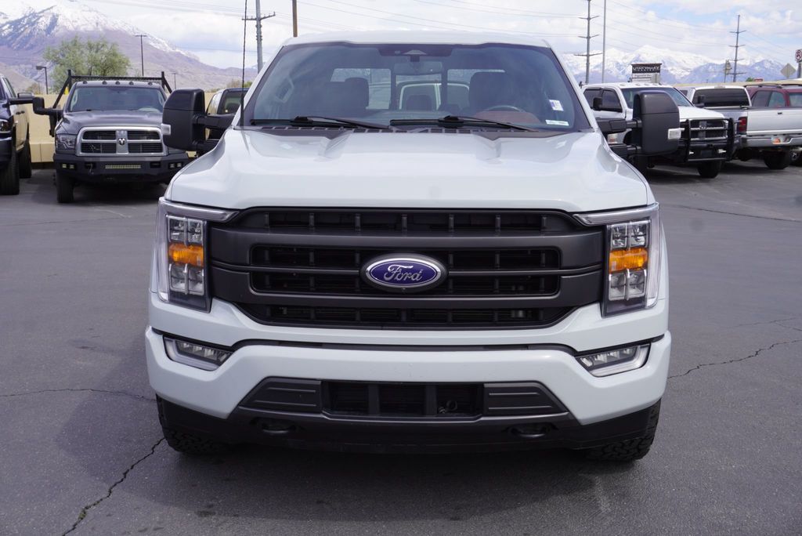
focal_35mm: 38
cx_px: 401
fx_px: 836
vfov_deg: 35.5
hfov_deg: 51.3
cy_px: 268
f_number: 10
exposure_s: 1/125
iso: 100
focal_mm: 25
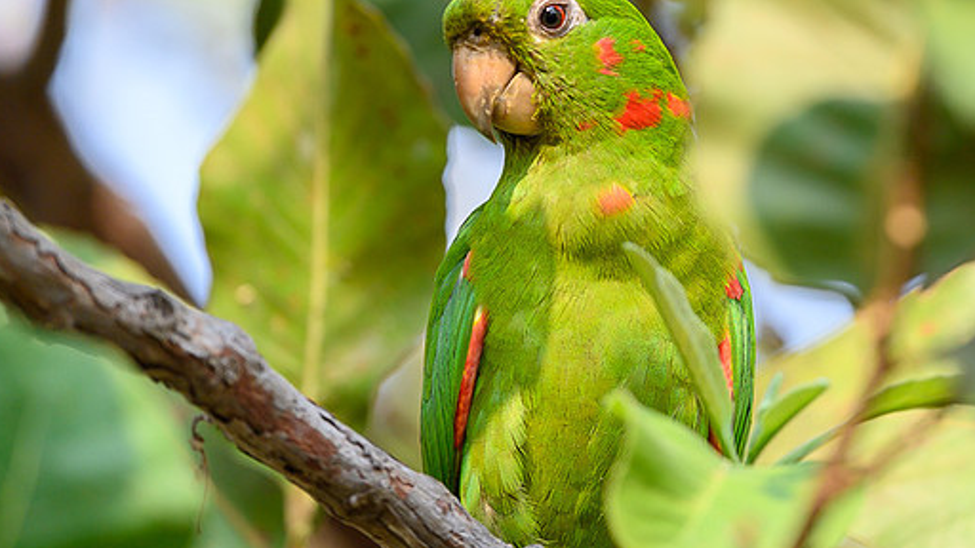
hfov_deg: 2.8
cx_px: 675
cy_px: 94
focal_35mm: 785
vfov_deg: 1.5
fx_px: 20295
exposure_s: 1/1250
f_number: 4
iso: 500
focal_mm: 500
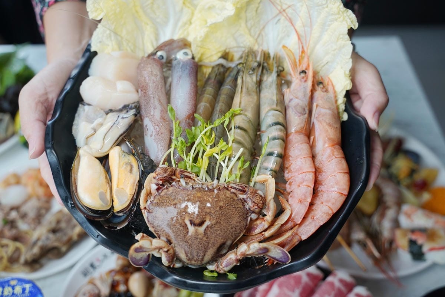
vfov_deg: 34.2
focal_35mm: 39
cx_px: 222
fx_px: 482
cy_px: 148
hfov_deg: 49.6
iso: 125
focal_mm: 39
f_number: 4
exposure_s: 1/60
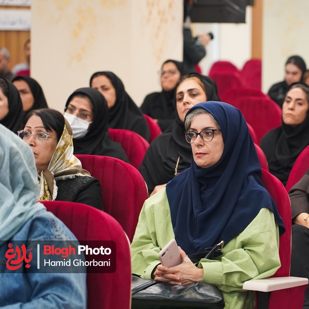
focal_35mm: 135
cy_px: 154
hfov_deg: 12.9
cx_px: 226
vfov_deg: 12.9
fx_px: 1363
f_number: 4
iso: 4000
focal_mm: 105
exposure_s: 1/160
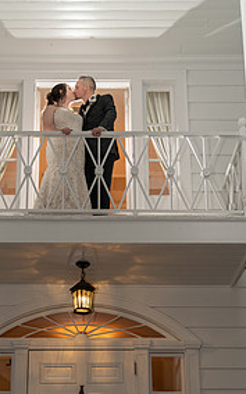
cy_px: 309
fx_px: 729
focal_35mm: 68
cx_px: 74
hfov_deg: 19.1
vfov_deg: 29.6
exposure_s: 1/160
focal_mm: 42
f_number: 2.8
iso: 1250
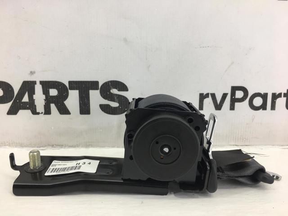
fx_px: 241
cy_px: 108
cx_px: 144
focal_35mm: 29
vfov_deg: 48.2
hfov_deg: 61.7
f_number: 2.2
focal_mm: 4.15
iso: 32
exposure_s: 1/50
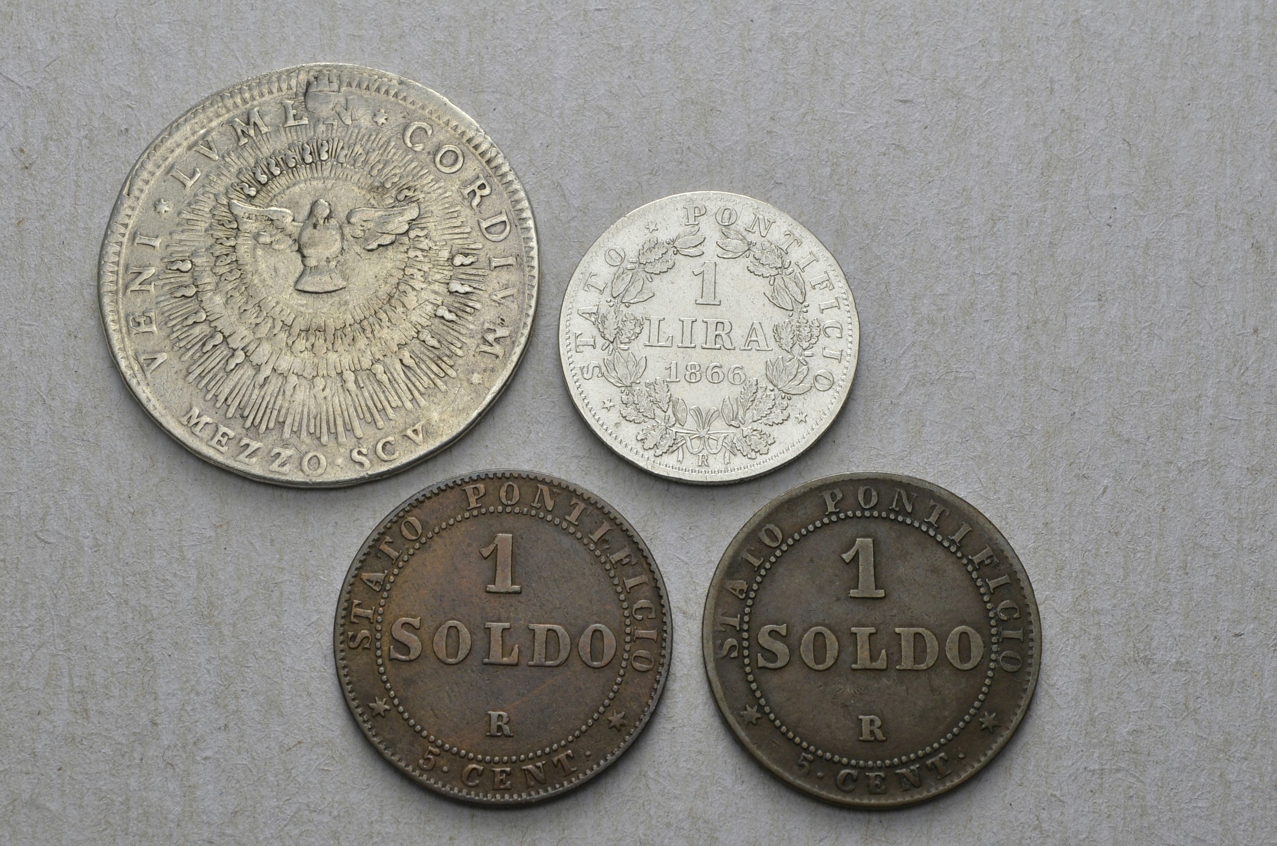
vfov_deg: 19.6
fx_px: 2443
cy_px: 423
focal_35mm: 69
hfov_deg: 29.3
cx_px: 638
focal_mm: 46
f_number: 14
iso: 400
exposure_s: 1/250
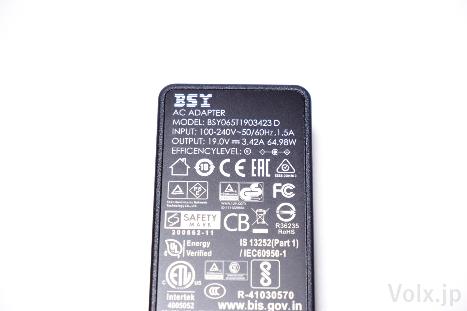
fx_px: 843
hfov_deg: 31.0
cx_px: 234
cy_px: 156
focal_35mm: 65
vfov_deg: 20.9
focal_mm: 43.2
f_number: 5.6
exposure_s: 1/90
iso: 1250
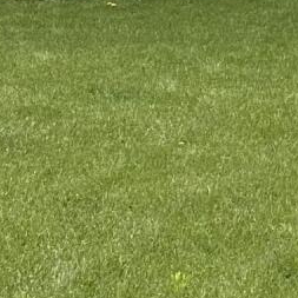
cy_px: -194
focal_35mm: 168
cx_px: 404
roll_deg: -1.4
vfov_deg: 10.0
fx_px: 1636
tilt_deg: +2.0
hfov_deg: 10.2
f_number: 1.78
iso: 80
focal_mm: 6.86
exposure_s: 1/3597
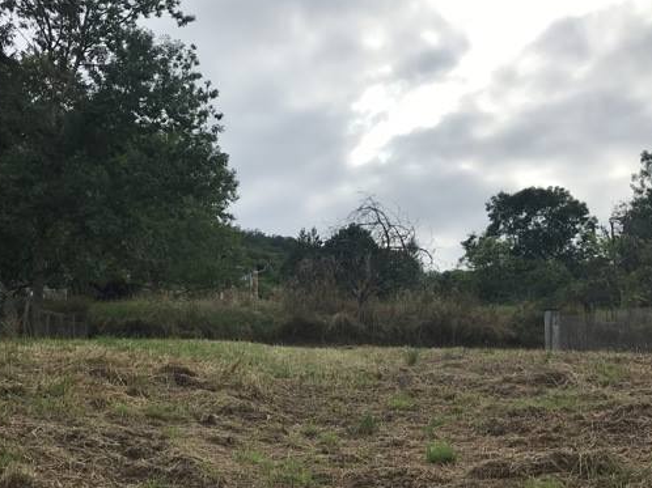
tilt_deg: +9.9
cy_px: 338
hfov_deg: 42.1
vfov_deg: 31.8
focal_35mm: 45
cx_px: 316
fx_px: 847
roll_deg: +0.2
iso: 20
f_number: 1.8
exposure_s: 1/1880
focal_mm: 3.99
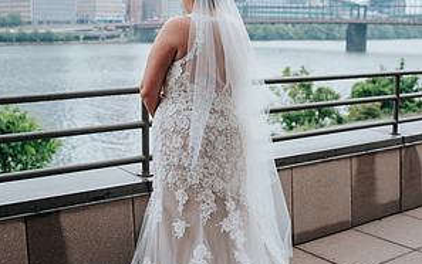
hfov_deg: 37.5
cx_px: 210
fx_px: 621
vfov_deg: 24.0
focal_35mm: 54
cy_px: 115
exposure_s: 1/800
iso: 100
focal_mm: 35
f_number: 3.2
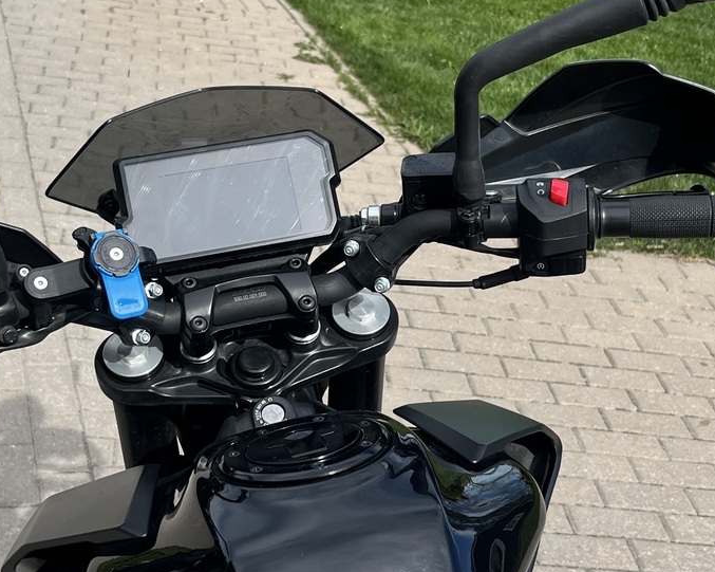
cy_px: 279
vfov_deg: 25.4
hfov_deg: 31.4
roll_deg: -9.1
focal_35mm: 60
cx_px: 317
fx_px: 1269
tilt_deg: -25.1
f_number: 1.6
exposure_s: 1/2571
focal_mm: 5.1
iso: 50
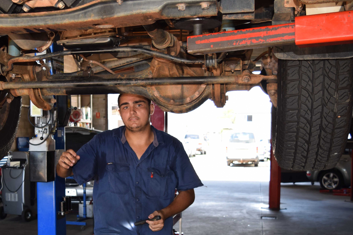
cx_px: 113
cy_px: 178
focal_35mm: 55
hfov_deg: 36.0
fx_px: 537
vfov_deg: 24.4
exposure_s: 1/125
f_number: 4
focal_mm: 23
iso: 400
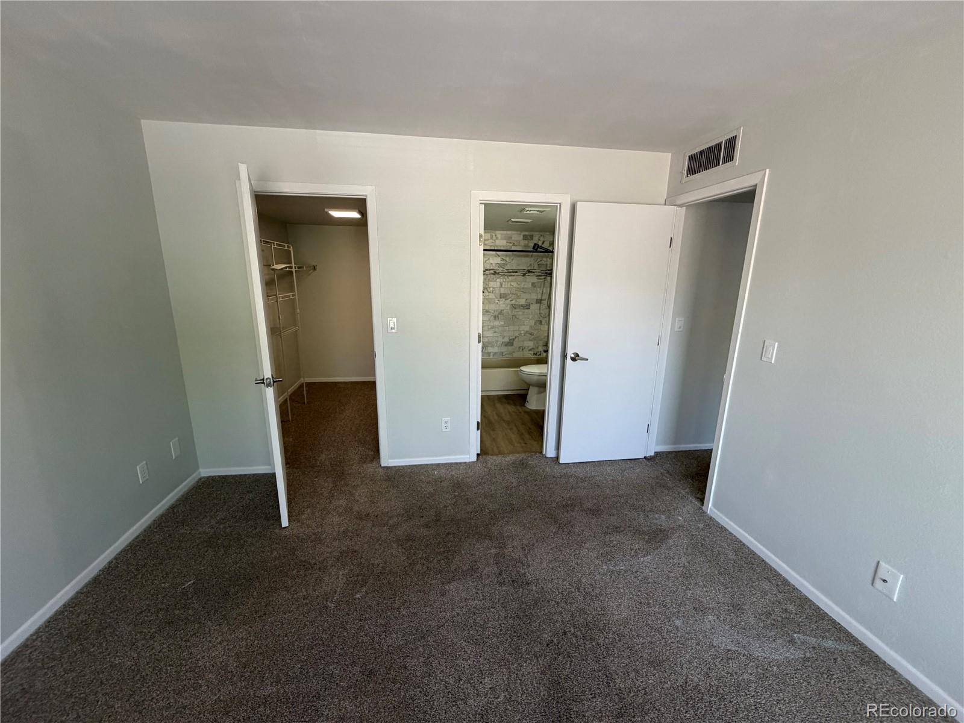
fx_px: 390
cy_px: 362
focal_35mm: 14
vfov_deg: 85.7
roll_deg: -0.6
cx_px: 482
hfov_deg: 102.1
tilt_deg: -13.0
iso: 250
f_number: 2.2
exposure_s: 1/120
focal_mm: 2.22
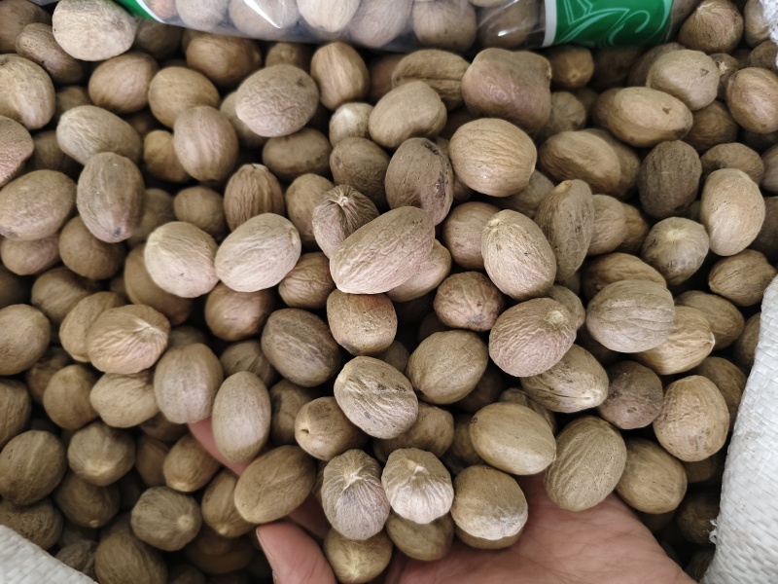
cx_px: 389
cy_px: 292
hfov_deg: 73.9
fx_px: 517
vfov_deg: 58.9
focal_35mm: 23
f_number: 1.88
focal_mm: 5.56
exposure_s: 1/251
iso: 3523
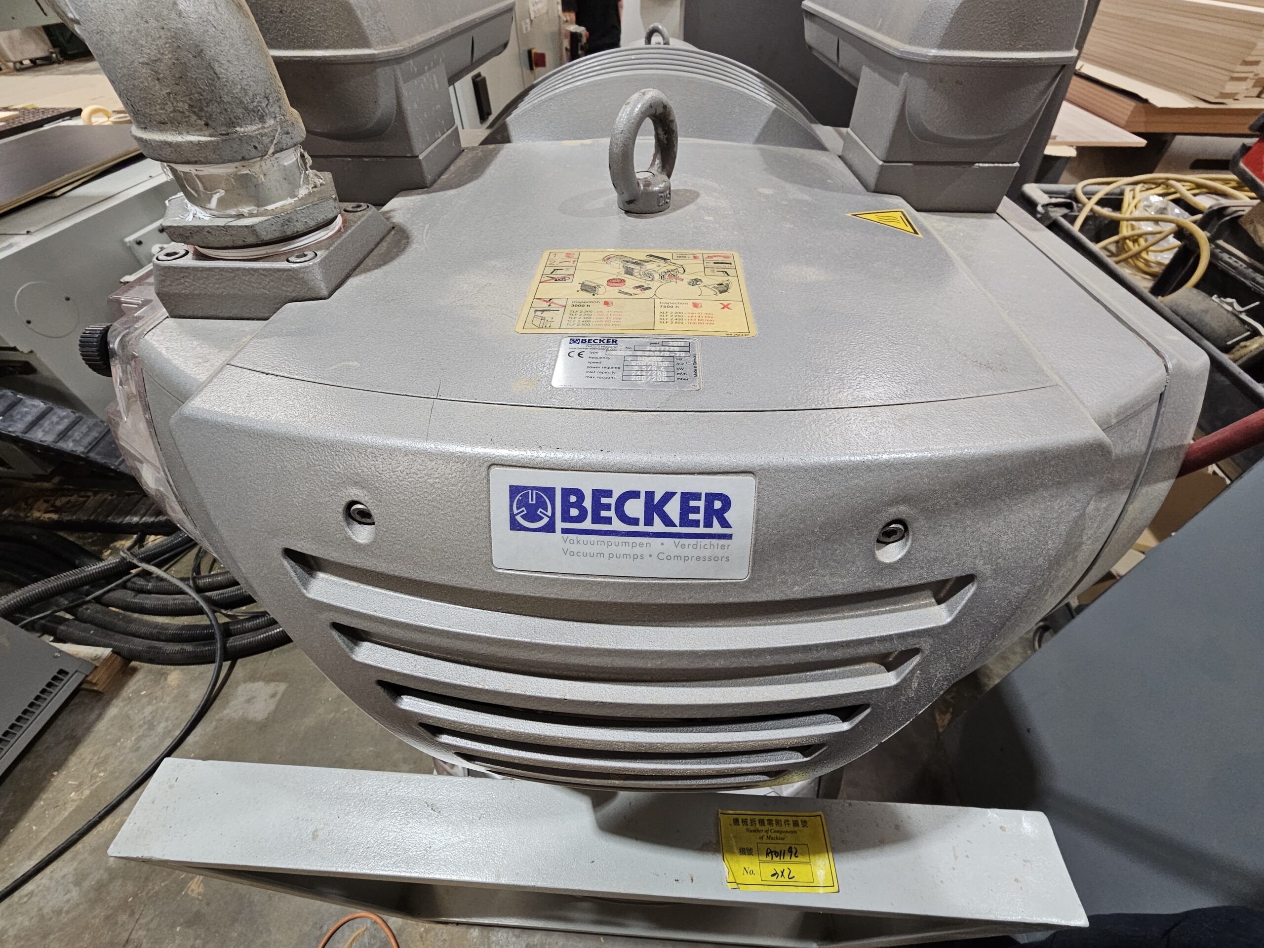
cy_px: 474
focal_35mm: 13
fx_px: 475
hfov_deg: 106.2
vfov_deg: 89.9
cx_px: 632
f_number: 2.2
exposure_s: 1/60
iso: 200
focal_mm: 2.2
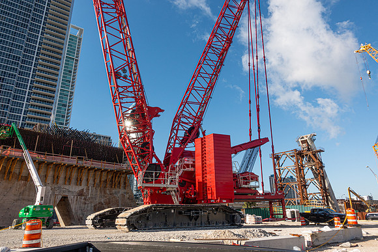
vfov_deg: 53.2
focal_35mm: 24
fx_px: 252
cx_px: 189
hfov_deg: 73.7
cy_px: 126
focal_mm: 8.8
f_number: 6.3
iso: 125
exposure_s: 1/320
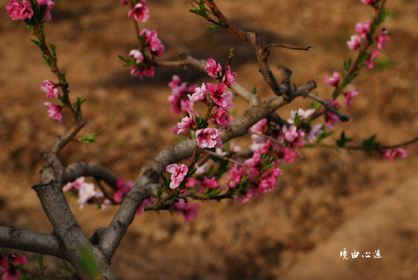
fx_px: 1221
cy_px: 140
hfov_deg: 19.4
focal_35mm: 105
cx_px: 209
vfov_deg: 13.1
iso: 100
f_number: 4.5
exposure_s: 1/400
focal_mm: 70
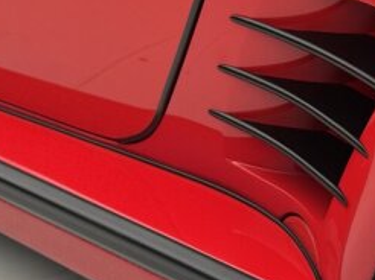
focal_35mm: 125
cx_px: 274
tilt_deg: -24.9
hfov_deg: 15.7
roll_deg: +1.6
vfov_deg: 11.7
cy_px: -6
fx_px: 1353
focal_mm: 6.76
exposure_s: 1/99
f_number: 1.78
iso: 250
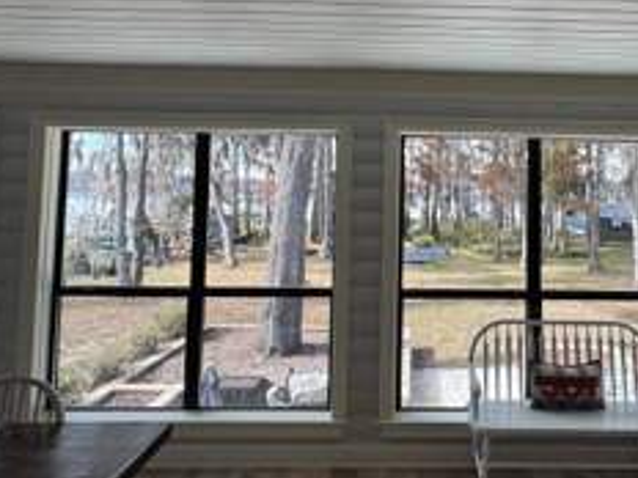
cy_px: 159
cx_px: 424
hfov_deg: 60.3
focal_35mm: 29
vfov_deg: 47.4
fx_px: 534
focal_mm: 2.22
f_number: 2.2
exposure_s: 1/189
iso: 40
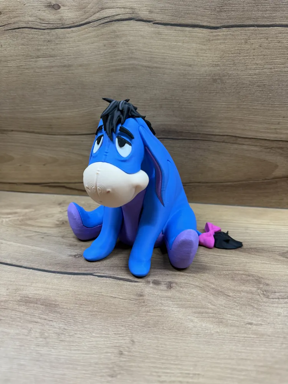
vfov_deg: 71.6
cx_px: 144
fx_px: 266
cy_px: 192
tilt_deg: -21.4
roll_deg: -0.7
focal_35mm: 24
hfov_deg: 56.8
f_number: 1.78
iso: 320
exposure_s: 1/41
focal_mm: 6.76
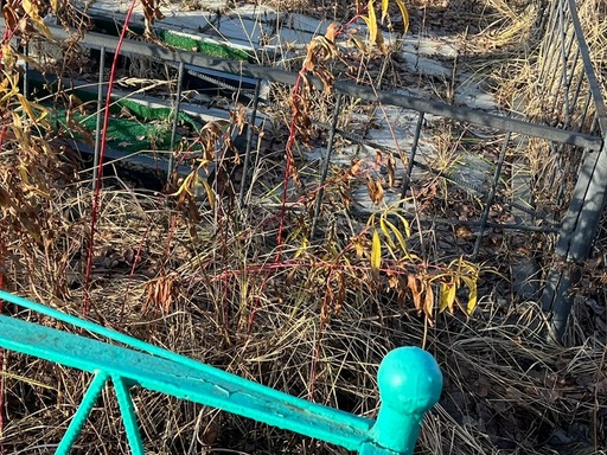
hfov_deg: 36.7
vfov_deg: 27.8
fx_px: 912
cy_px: 135
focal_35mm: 52
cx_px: 253
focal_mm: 5.7
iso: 50
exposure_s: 1/666
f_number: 1.5
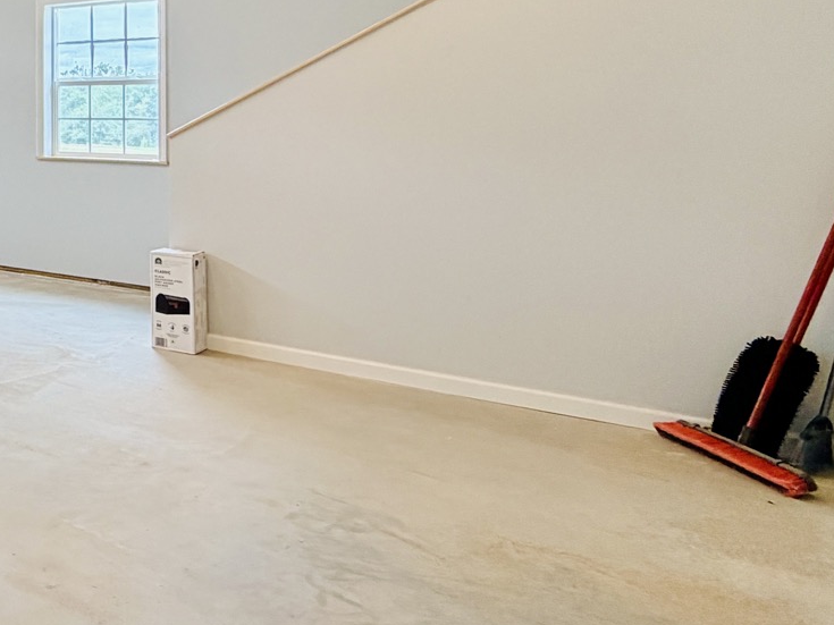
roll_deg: -0.5
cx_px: -245
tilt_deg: +1.3
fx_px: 939
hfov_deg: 34.3
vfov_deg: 35.1
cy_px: 86
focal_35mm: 39
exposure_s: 1/120
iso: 160
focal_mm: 2.22
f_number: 2.2
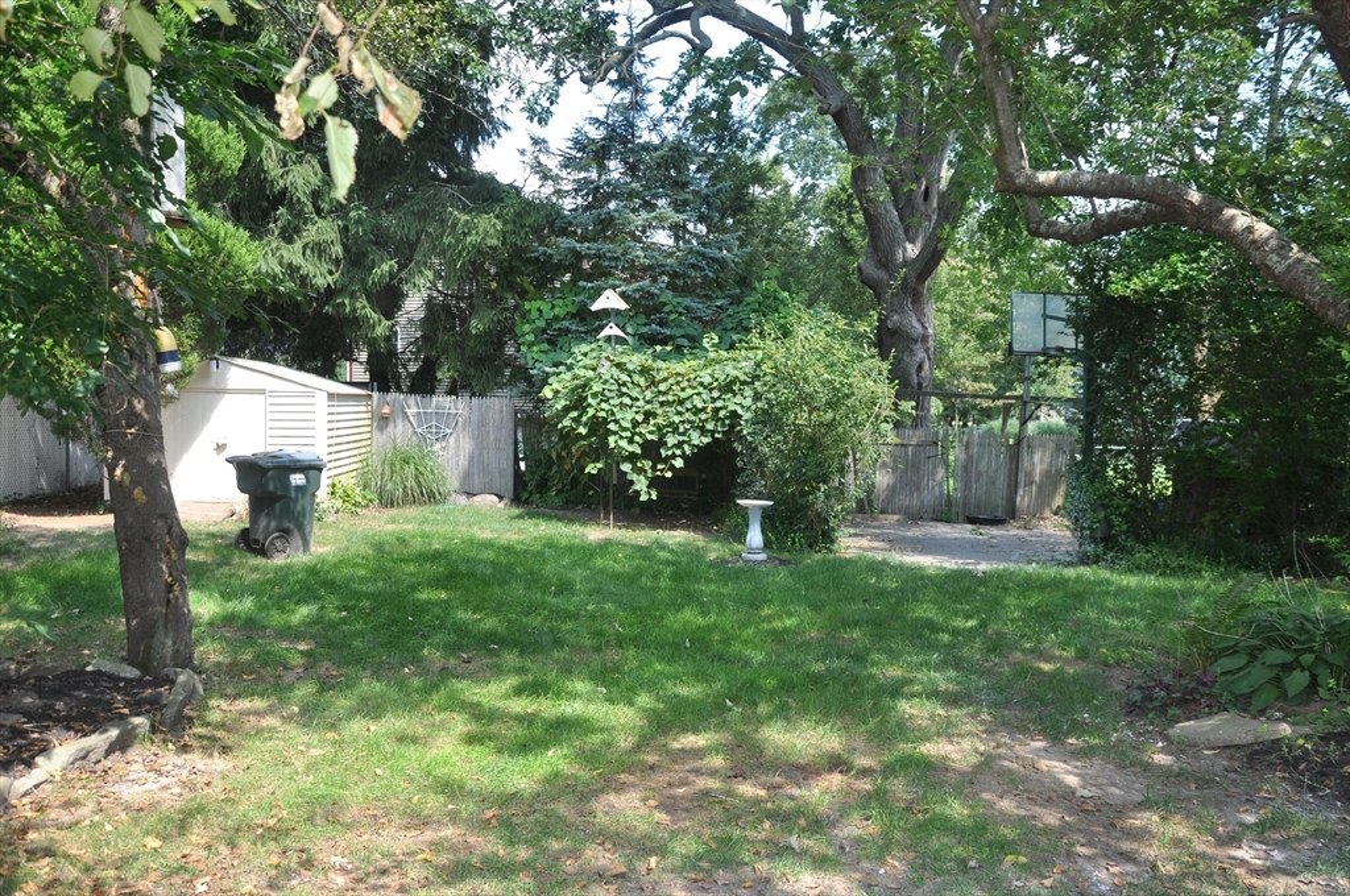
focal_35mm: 27
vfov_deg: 47.8
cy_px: 448
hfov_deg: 67.4
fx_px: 1011
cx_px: 675
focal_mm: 18
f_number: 5.6
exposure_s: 1/200
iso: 200
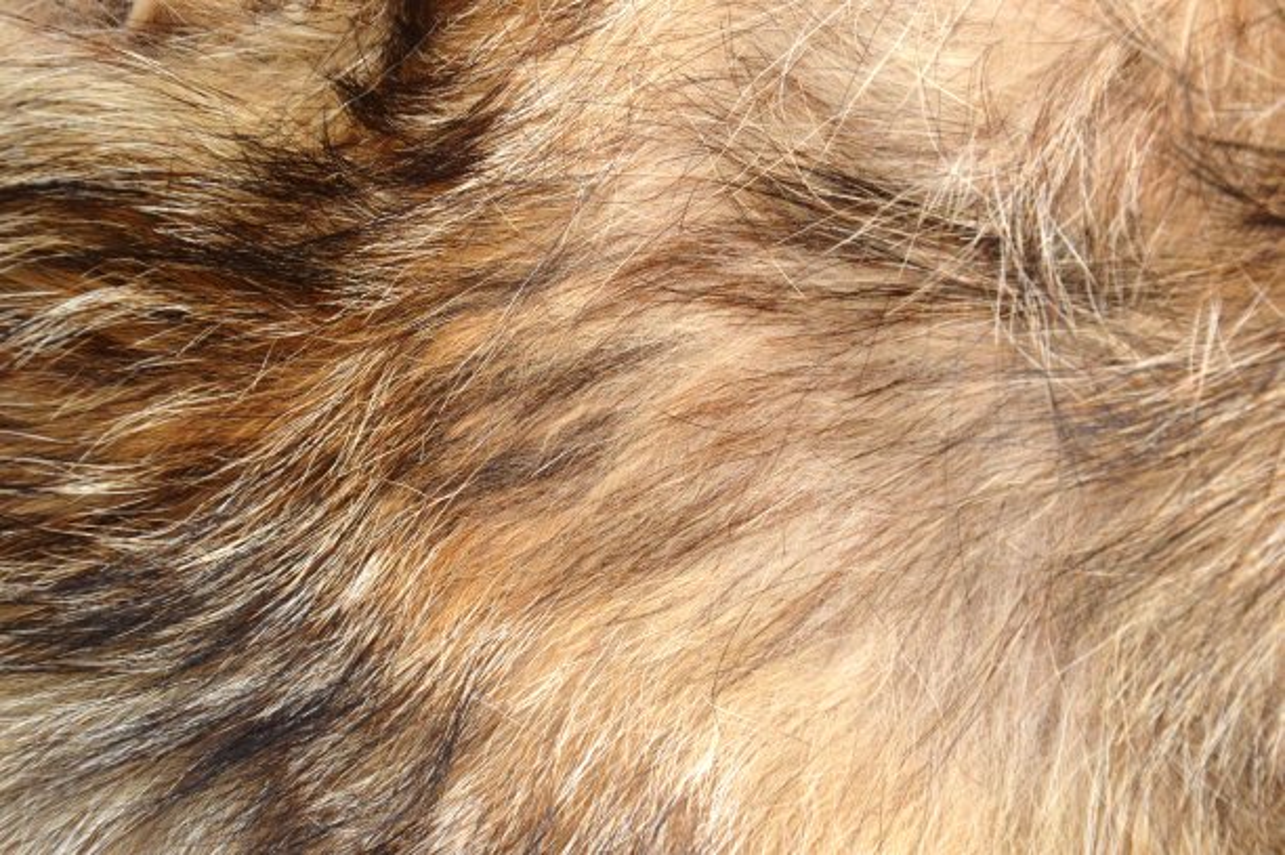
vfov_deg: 13.8
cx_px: 642
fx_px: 3531
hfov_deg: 20.6
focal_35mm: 99
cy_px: 428
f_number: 8
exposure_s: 1/60
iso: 800
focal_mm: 66
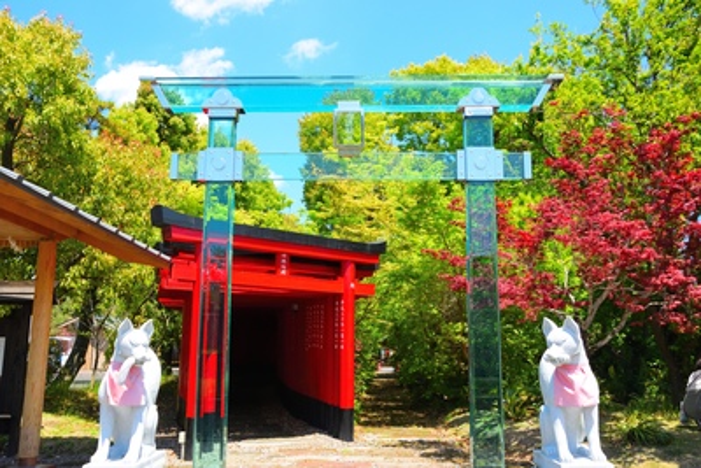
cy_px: 234
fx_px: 643
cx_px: 350
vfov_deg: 40.0
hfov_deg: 57.2
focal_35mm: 33
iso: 800
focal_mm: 22
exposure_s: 1/1500
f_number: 5.6
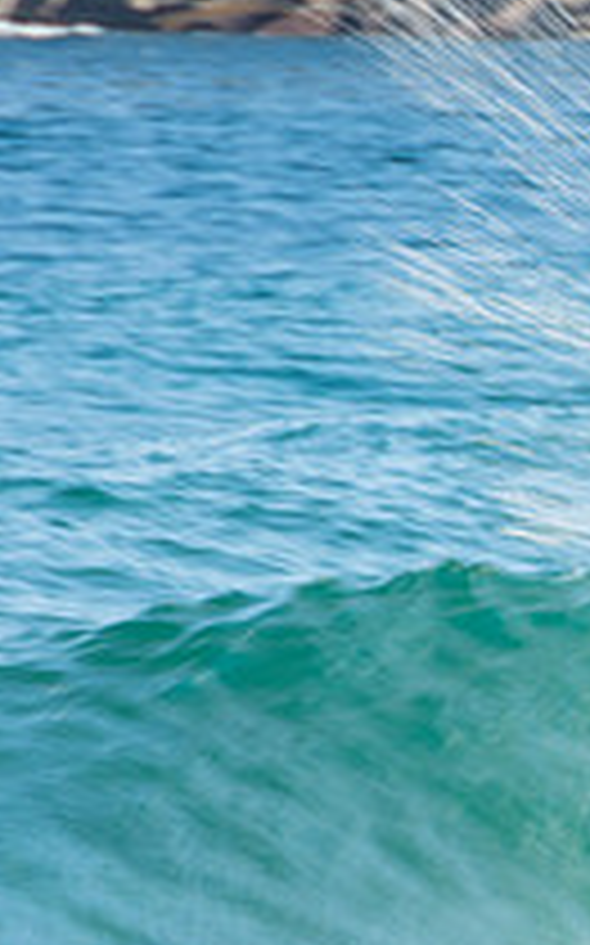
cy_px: 619
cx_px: 1230
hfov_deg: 0.8
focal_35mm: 1688
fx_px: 43487
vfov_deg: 1.2
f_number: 18
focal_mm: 400
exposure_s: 1/30
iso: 100
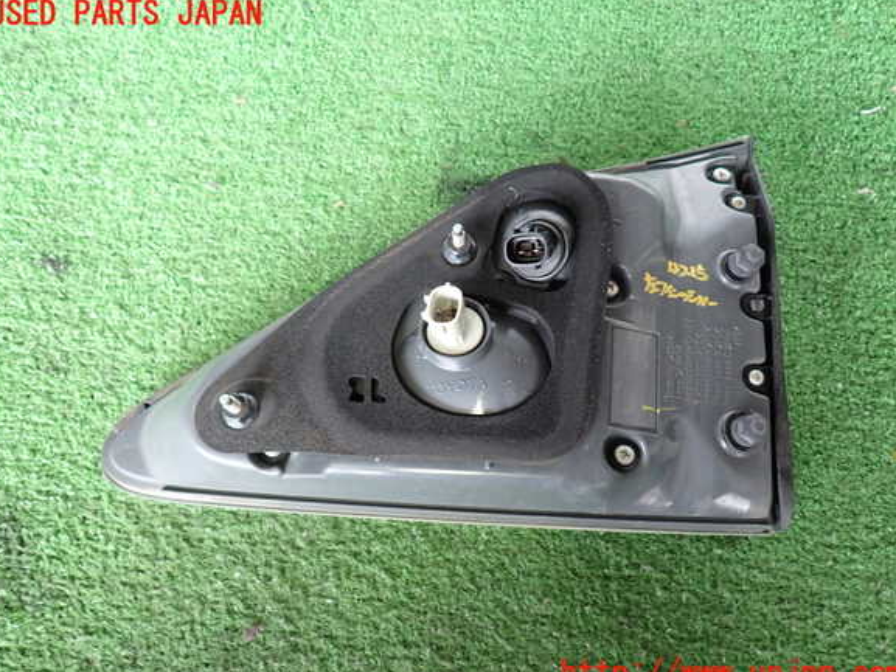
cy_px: 345
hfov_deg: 67.3
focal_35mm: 26
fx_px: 673
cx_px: 446
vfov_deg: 53.1
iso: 200
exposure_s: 1/30
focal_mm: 4.5
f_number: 2
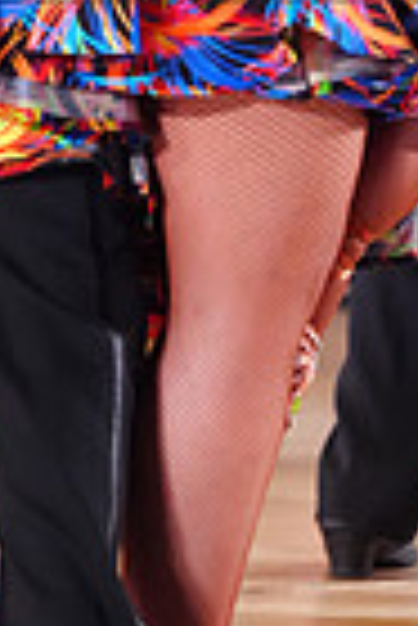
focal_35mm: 673
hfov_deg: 2.0
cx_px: 128
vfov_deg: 3.1
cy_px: -144
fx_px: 11691
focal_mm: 161
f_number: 4
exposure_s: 1/400
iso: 4000
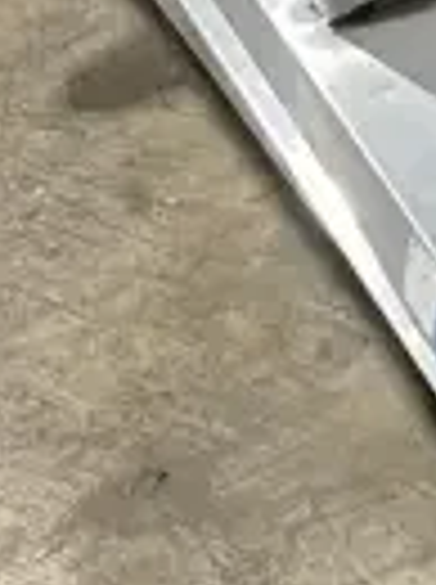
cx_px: 1182
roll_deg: -1.6
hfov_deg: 8.1
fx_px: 2746
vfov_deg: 11.1
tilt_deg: -31.3
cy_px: -551
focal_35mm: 163
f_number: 1.6
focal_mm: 4.2
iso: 320
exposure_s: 1/60
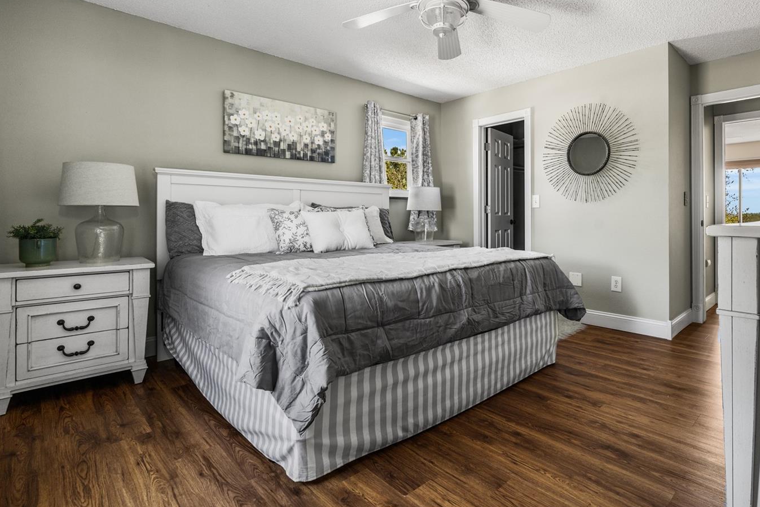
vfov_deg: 64.2
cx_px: 447
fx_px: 401
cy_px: 213
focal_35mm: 19
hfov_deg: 86.1
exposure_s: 1/6
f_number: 8
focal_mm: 16
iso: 500
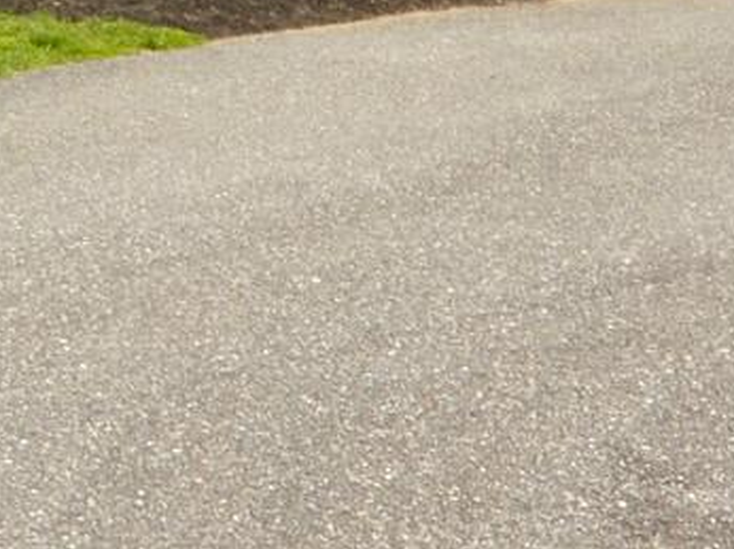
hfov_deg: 20.8
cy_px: -209
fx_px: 1988
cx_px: 252
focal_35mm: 94
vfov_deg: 14.9
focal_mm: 11
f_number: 10
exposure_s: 1/200
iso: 100
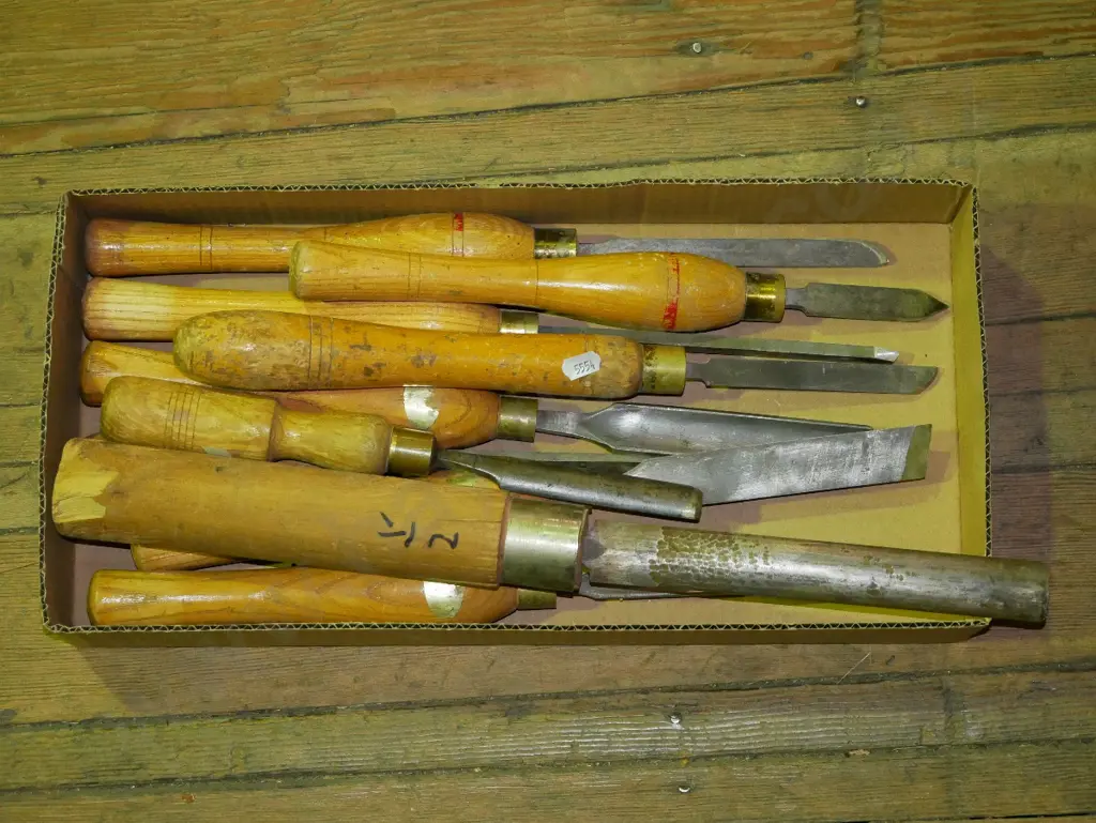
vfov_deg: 17.6
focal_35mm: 84
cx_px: 548
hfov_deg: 23.3
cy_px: 412
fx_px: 2661
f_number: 5.5
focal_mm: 42
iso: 3200
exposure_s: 1/80
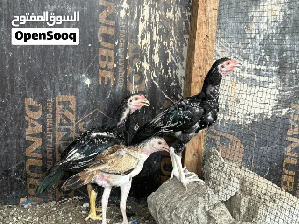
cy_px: 112
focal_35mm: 26
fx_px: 225
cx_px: 150
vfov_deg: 53.1
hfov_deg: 67.3
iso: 50
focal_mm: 5.7
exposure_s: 1/121
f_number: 1.5
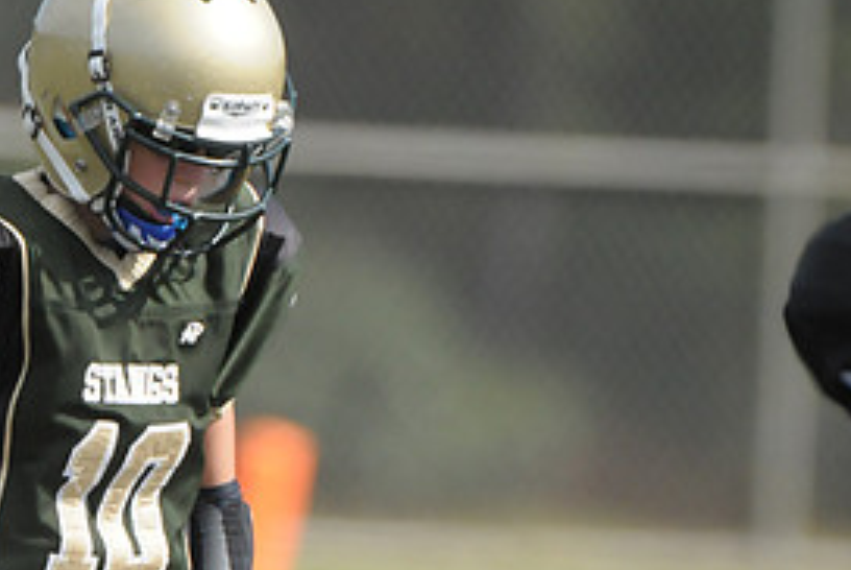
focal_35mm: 1276
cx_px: 540
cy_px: 889
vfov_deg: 1.1
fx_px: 30195
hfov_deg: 1.6
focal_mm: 400
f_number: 4
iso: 1600
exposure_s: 1/6400
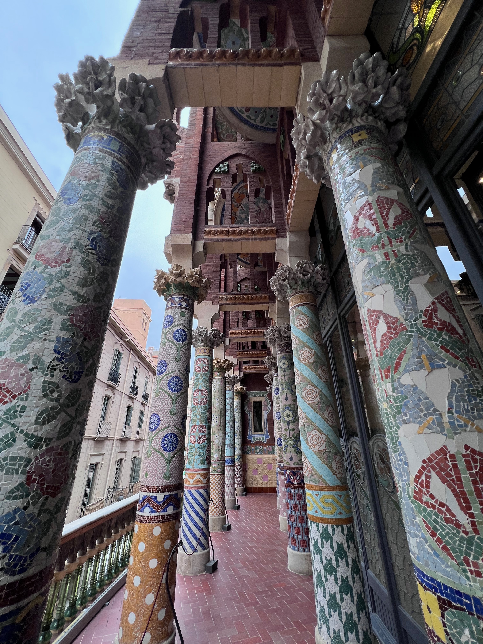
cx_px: 242
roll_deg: +0.2
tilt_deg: +25.9
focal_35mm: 13
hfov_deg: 89.9
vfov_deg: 106.2
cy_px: 322
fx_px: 242
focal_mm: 1.57
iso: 32
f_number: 1.8
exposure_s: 1/256
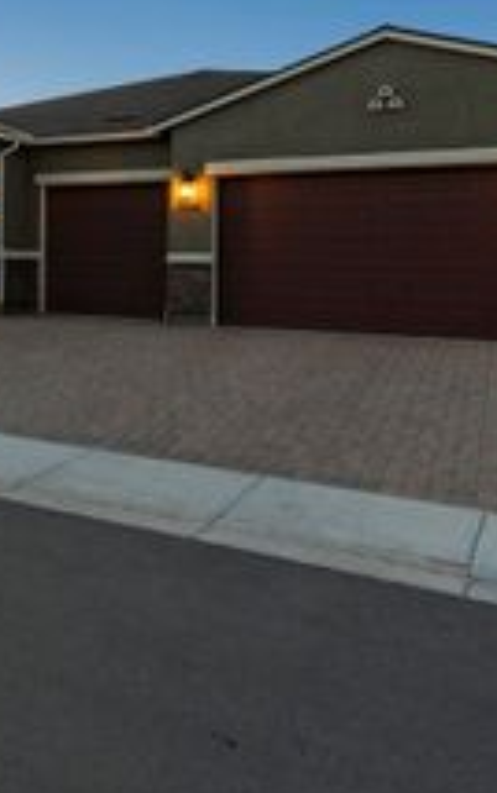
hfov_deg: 29.5
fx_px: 822
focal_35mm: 38
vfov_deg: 50.3
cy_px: 246
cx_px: -78
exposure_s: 1/50
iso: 1600
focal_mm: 16
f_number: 5.6
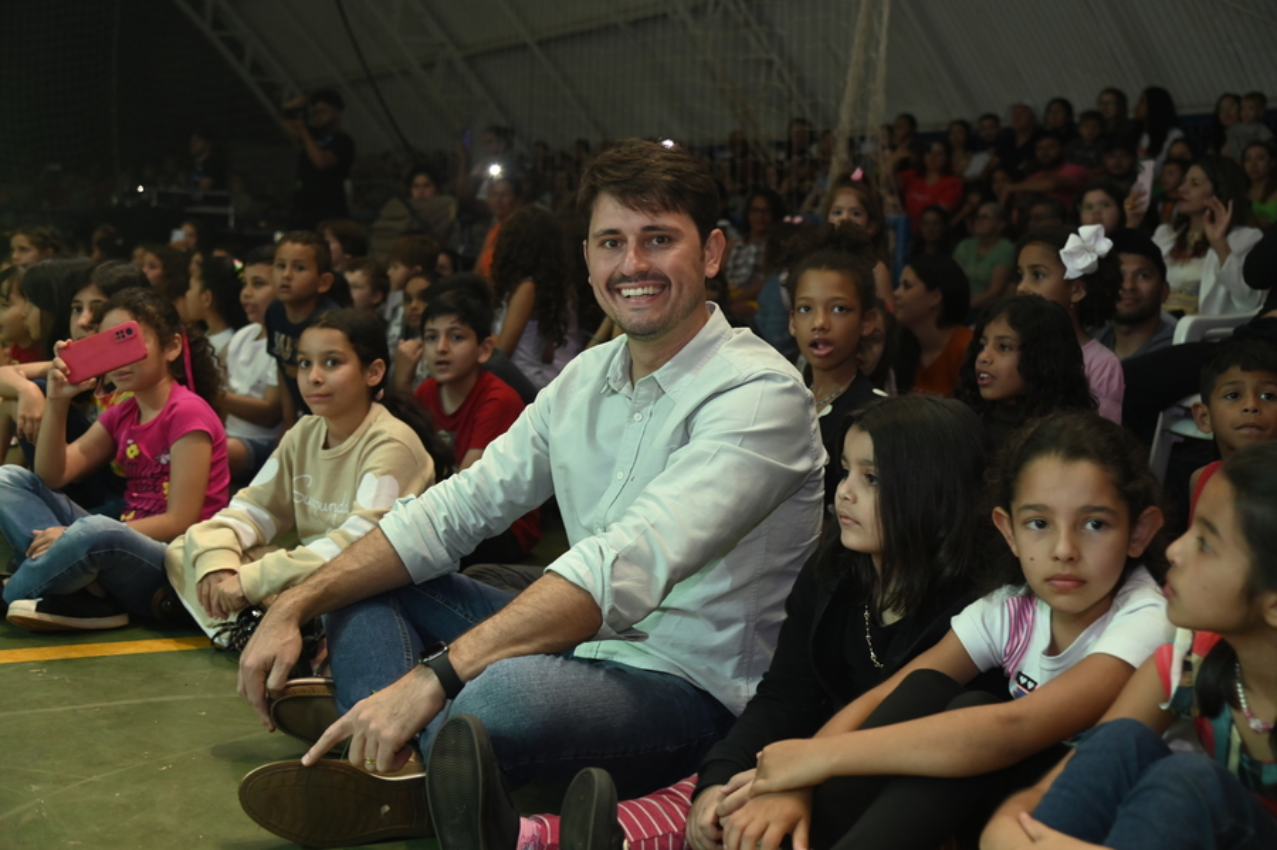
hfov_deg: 44.5
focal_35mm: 44
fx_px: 1560
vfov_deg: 30.5
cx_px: 638
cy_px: 425
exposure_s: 1/100
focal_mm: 44
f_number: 4
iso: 1600
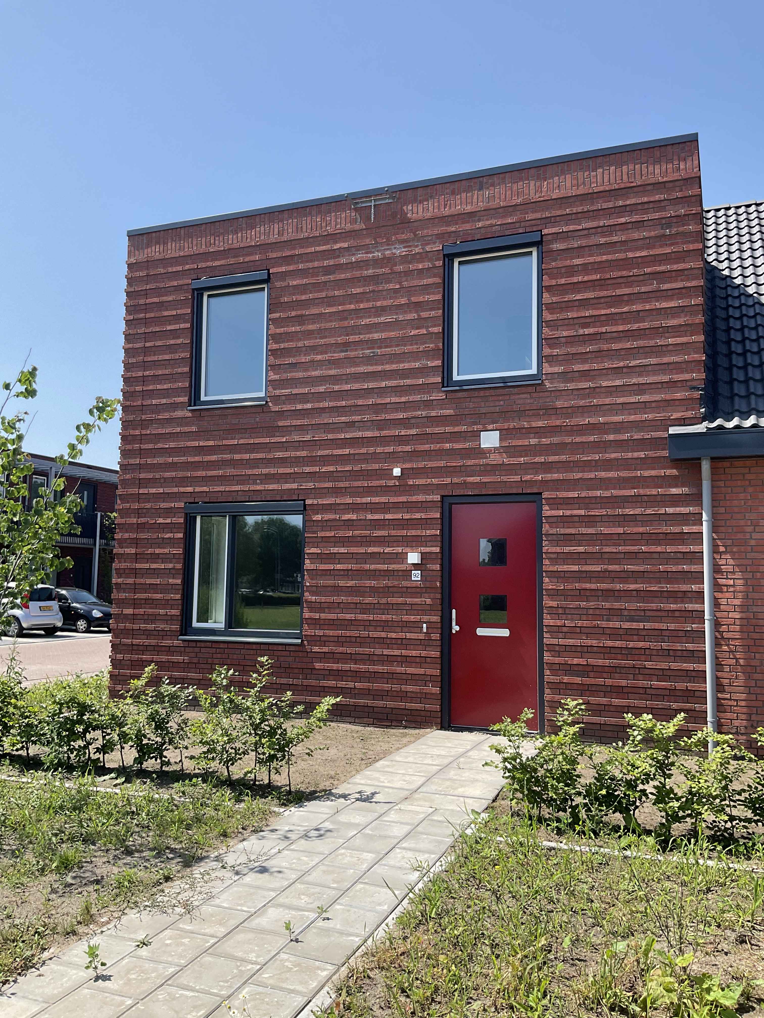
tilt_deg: +6.4
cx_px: 382
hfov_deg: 48.2
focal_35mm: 29
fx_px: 853
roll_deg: +0.0
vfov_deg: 61.7
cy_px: 509
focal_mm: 3
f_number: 1.8
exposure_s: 1/1195
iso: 16
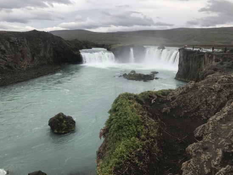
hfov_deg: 63.4
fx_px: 189
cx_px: 116
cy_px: 88
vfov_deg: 49.8
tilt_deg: -11.9
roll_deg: -1.3
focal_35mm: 28
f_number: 1.8
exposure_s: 1/731
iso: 20
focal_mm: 3.99
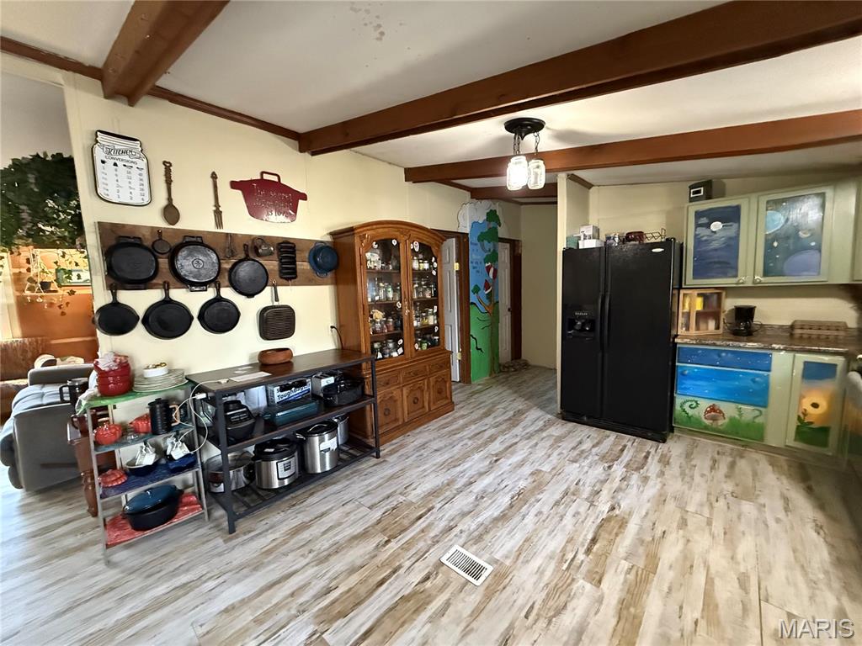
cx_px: 431
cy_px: 323
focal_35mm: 14
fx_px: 349
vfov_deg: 85.7
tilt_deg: -6.1
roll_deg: +1.8
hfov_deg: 102.1
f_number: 2.2
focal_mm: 2.22
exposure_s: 1/60
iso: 1250
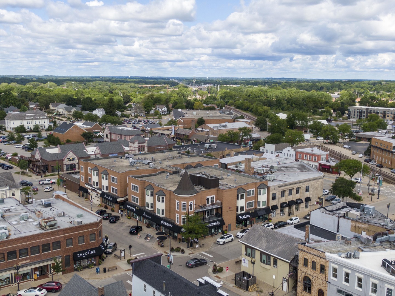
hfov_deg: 45.8
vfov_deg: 35.1
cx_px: 198
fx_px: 468
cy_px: 148
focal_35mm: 41
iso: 110
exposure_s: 1/800
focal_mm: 7.07
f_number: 3.5
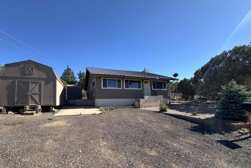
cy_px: 97
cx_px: 113
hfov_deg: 96.4
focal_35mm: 16
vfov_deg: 73.3
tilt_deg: +4.3
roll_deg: +1.0
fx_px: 112
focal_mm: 2.22
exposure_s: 1/1024
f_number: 2.2
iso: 50
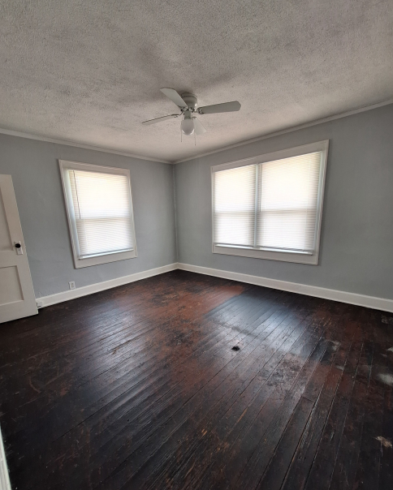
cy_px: 261
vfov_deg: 100.5
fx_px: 203
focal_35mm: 14
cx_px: 192
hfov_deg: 88.0
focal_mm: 1.74
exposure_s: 1/40
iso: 64
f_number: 2.2
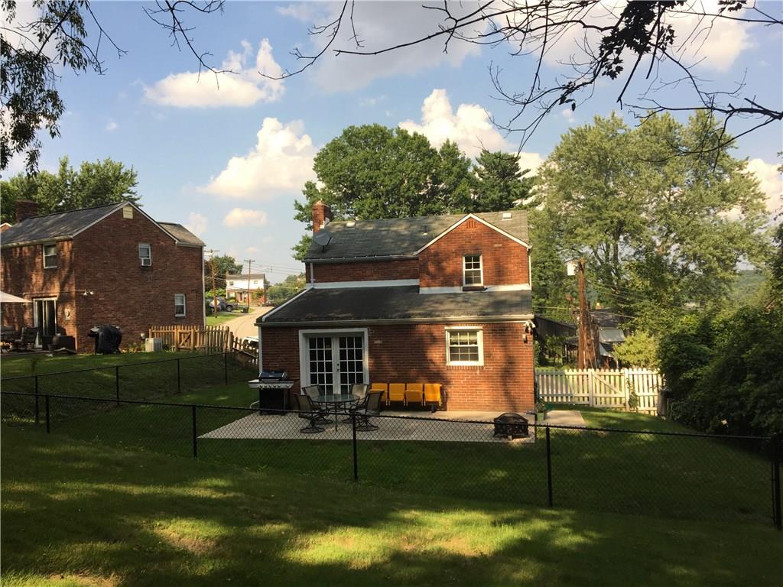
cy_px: 294
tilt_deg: +0.0
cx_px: 392
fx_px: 656
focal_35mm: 29
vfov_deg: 48.2
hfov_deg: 61.7
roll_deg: +1.8
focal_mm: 4.15
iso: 32
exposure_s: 1/1451
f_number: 2.2
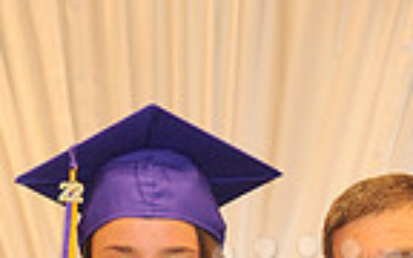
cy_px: 579
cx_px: 301
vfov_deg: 4.0
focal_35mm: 321
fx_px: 3613
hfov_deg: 6.5
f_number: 5.6
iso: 1250
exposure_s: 1/60
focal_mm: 78
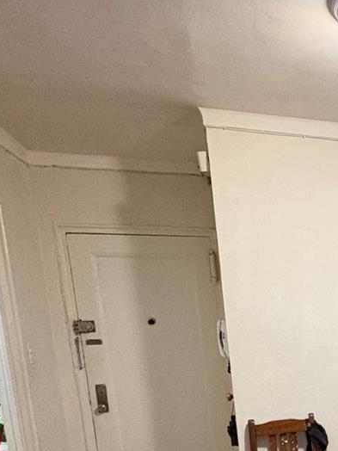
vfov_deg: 42.4
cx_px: 477
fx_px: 534
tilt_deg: -6.9
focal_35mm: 41
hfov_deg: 27.2
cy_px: 398
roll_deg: +1.9
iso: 800
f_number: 2.2
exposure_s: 1/60
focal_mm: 2.22
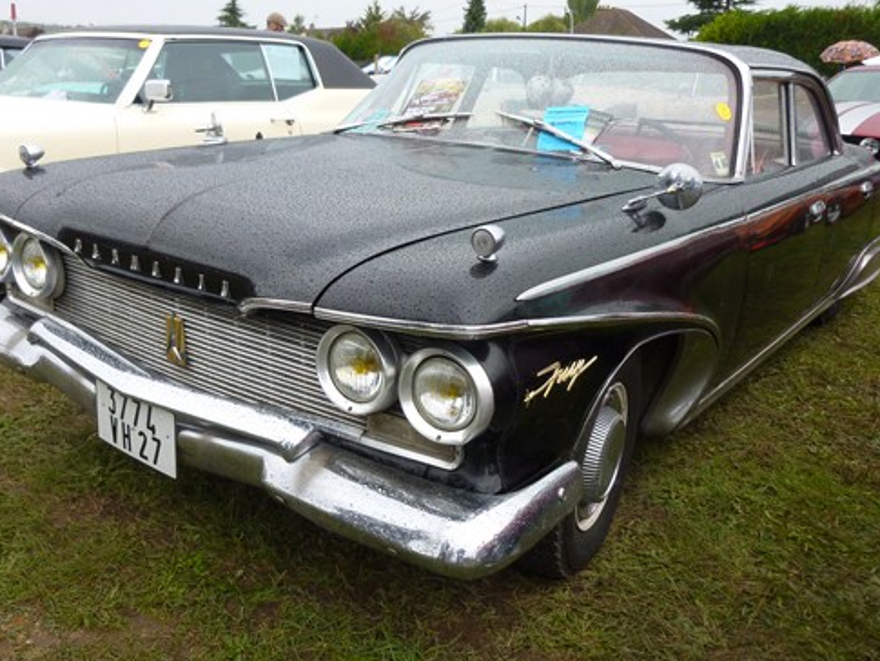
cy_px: 281
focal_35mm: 33
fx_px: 839
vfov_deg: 42.8
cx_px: 341
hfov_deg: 54.8
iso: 80
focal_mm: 4.5
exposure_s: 1/200
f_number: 3.3
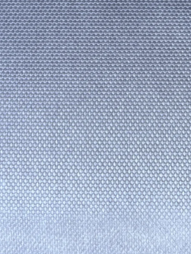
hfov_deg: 13.3
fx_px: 817
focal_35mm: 111
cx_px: 101
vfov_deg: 15.2
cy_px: -209
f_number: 1.6
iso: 400
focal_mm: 5.96
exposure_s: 1/60
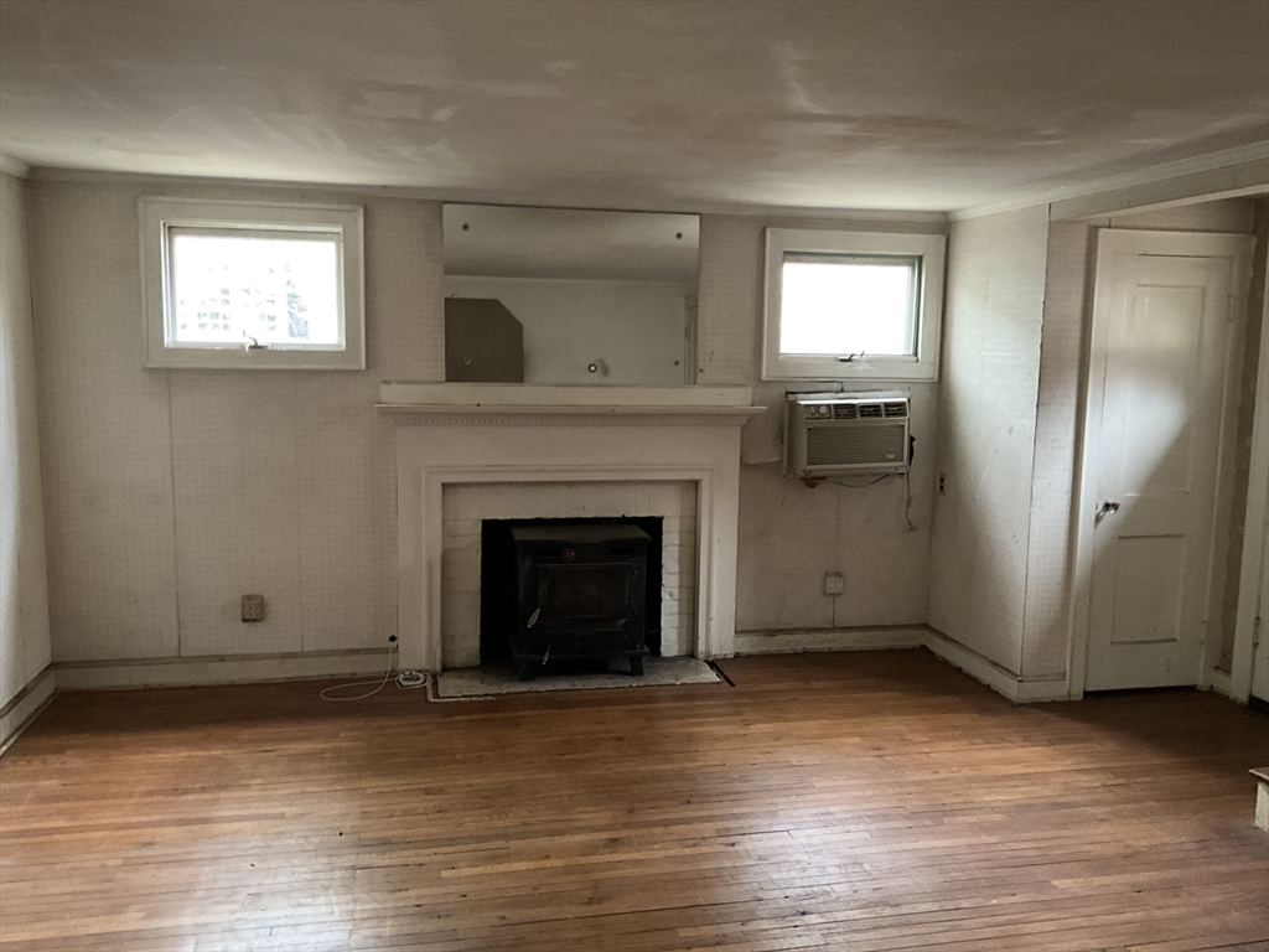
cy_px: 476
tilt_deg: -7.1
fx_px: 1063
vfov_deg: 48.2
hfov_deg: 61.7
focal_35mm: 29
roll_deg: -1.9
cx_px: 634
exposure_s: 1/30
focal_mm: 3
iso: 320
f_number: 1.8
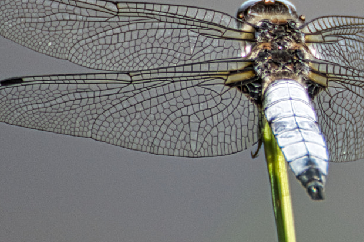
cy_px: -7
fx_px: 15030
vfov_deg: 0.9
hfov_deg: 1.4
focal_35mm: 1487
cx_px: 476
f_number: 5.6
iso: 160
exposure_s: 1/640
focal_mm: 300
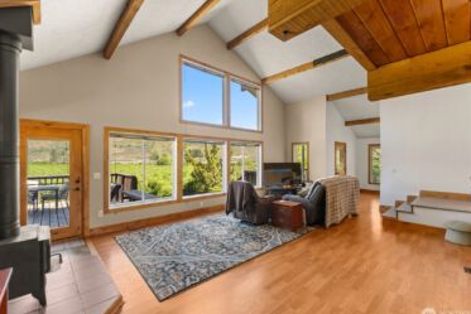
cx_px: 241
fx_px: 196
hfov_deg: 100.4
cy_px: 158
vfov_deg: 77.4
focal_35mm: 15
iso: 400
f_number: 2.8
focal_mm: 14
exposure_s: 1/15
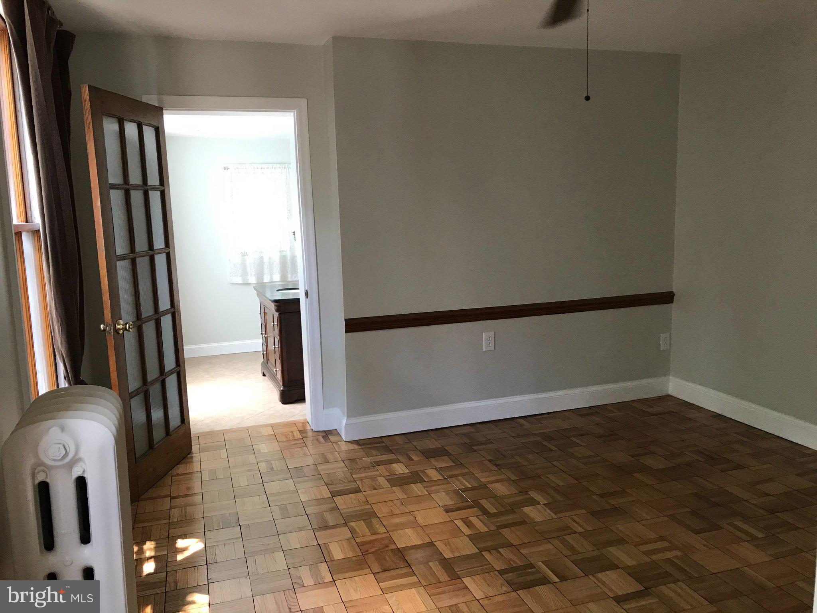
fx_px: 661
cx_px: 408
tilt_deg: -9.3
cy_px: 306
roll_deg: +2.6
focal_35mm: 28
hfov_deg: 63.4
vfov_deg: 49.7
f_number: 1.8
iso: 40
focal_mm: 3.99
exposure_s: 1/24
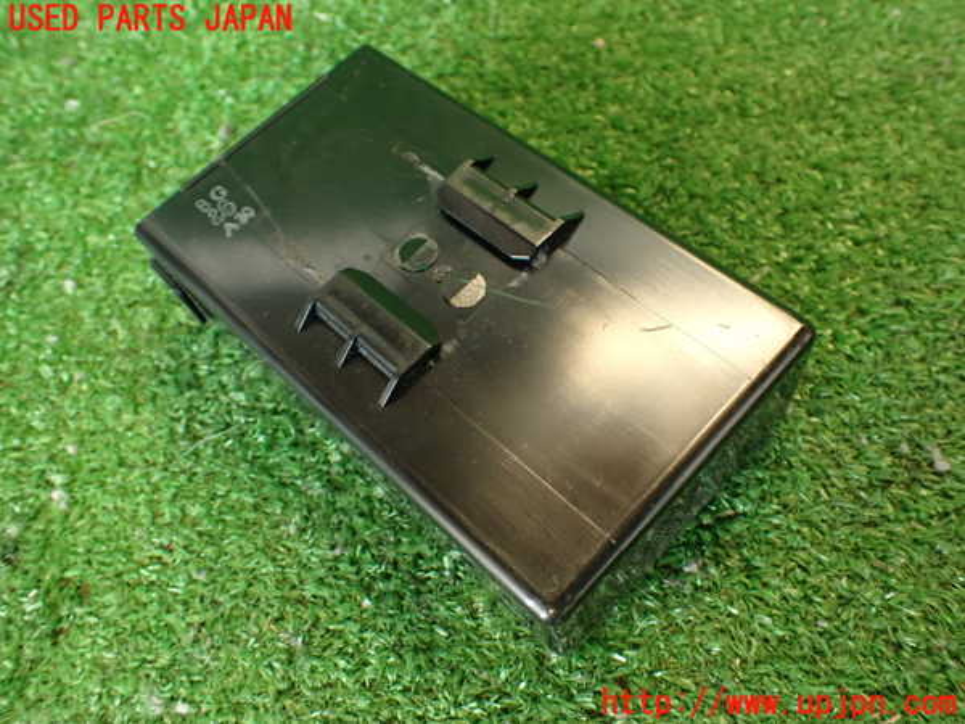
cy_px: 362
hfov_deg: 60.0
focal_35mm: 30
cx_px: 482
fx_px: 836
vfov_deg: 46.8
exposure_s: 1/30
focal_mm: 5.4
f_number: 2.3
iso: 250
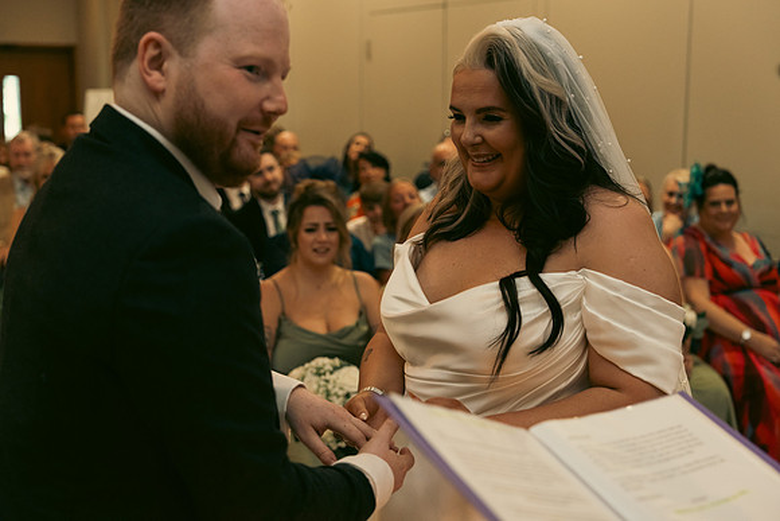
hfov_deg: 38.2
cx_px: 390
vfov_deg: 26.0
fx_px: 1127
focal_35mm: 52
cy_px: 260
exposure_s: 1/160
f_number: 3.5
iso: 2500
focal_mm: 52
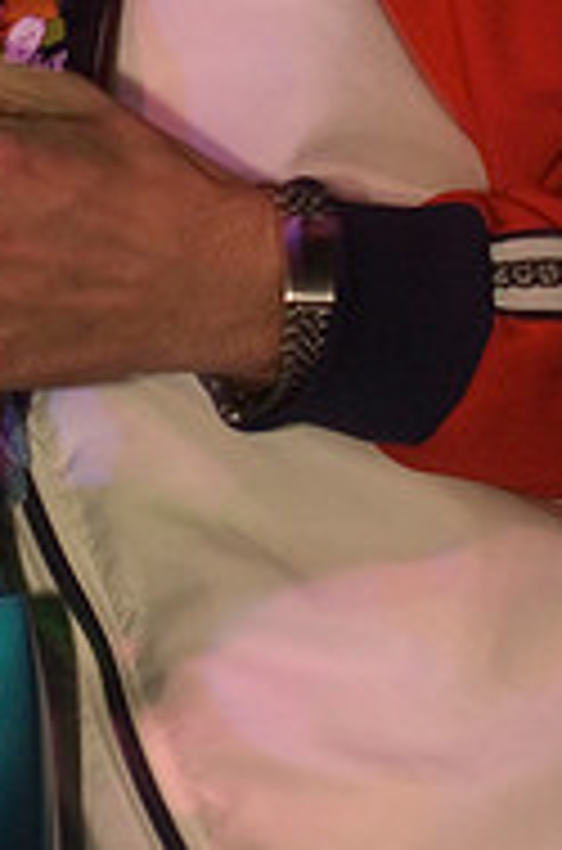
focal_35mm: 186
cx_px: -7
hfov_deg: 7.3
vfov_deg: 10.9
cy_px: -67
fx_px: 4379
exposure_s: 1/40
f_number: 3.2
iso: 800
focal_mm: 52
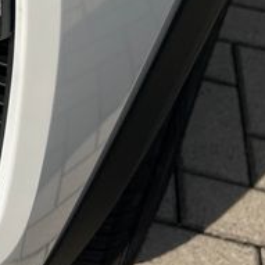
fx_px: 1065
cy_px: -147
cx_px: -239
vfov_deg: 13.3
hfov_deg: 12.7
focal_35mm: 123
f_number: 1.6
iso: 50
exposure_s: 1/7353
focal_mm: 5.1
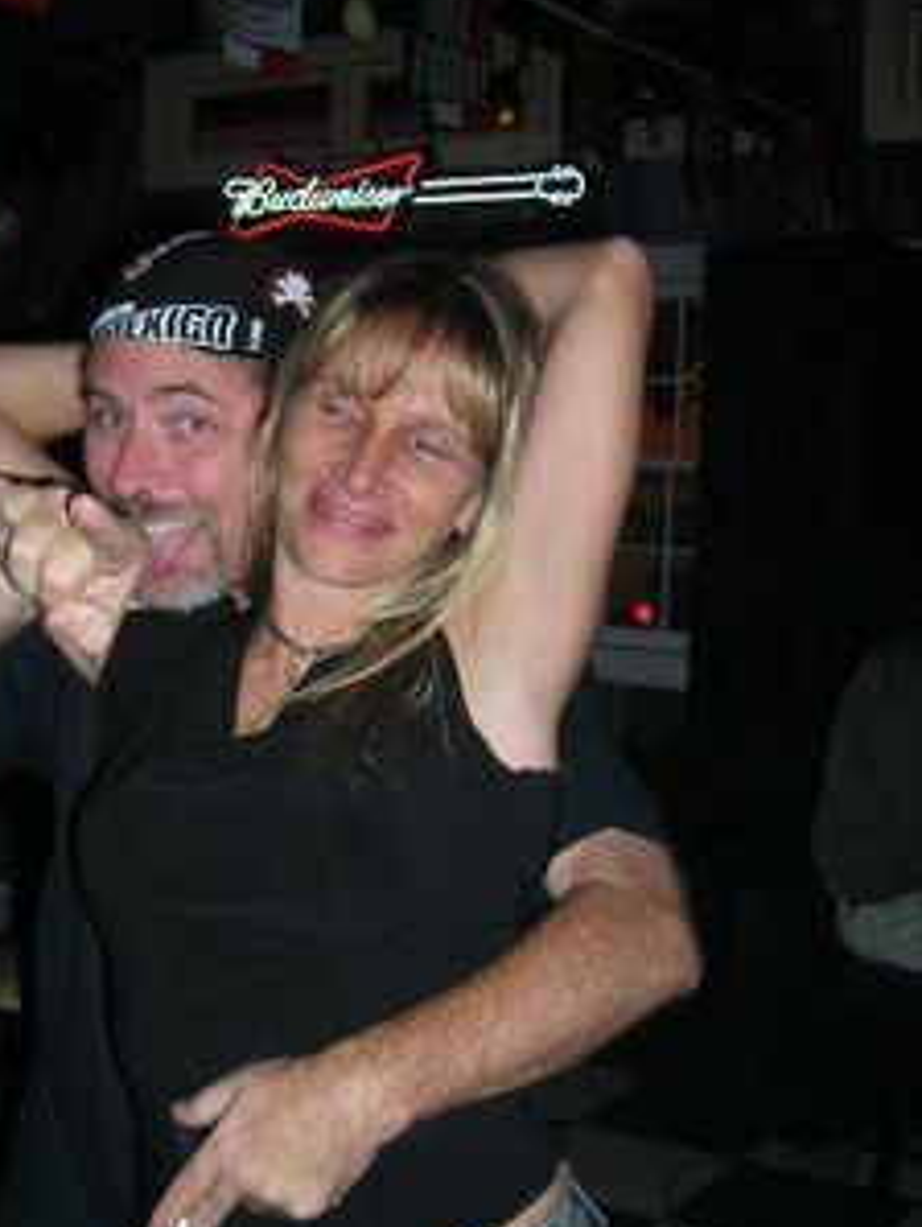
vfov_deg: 37.3
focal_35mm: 51
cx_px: 309
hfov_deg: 28.4
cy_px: 725
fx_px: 1809
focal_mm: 6.3
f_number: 3.2
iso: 79
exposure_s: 1/60.1
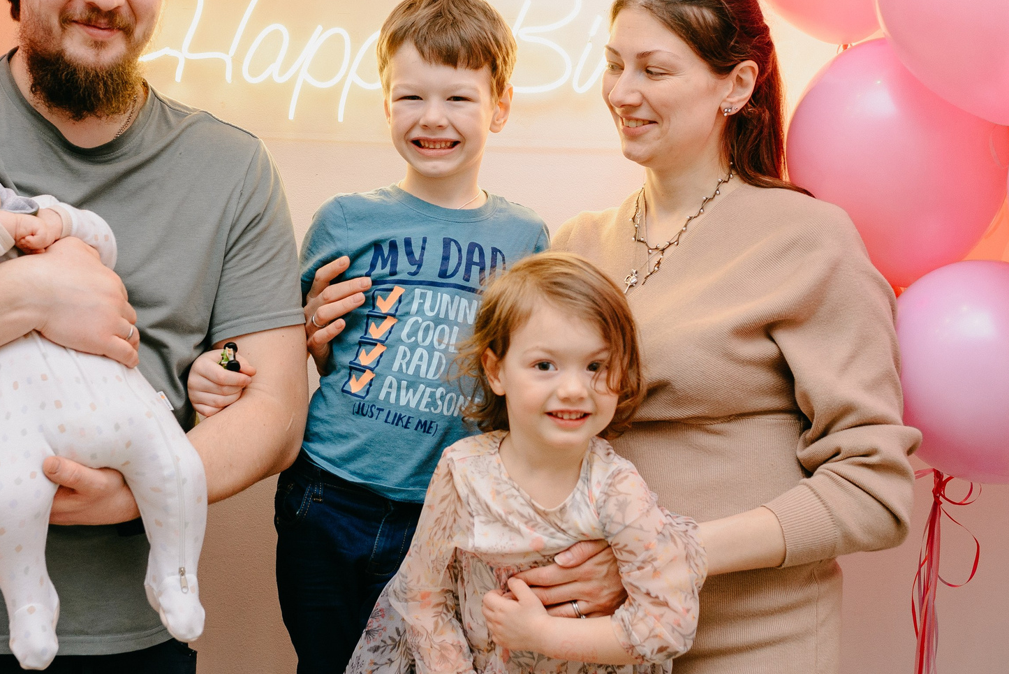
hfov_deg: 32.3
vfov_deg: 21.9
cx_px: 416
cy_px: 287
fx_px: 1739
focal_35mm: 62
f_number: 3.5
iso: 400
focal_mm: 35
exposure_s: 1/160
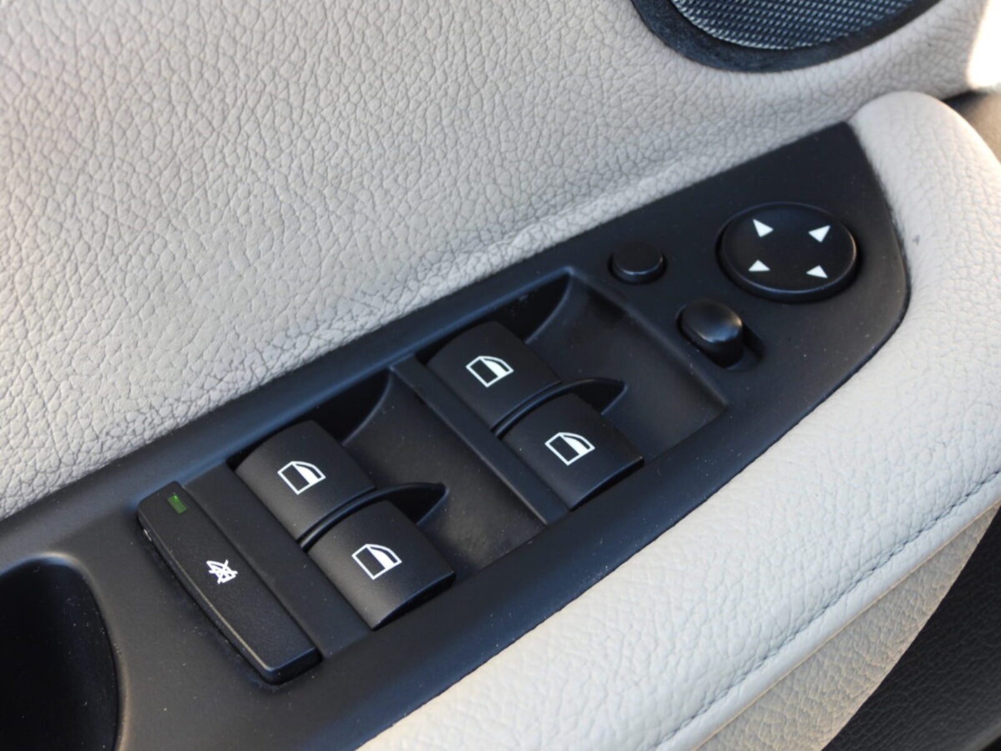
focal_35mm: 70
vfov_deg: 21.0
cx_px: 500
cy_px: 376
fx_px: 2025
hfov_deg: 27.8
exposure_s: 1/50
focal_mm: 12.6
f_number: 3.5
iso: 100
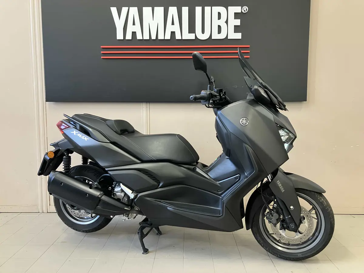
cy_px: 136
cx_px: 182
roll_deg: +0.3
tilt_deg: -5.2
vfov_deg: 49.7
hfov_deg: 63.4
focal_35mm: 28
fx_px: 294
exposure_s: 1/60
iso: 200
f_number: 1.8
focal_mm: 3.99
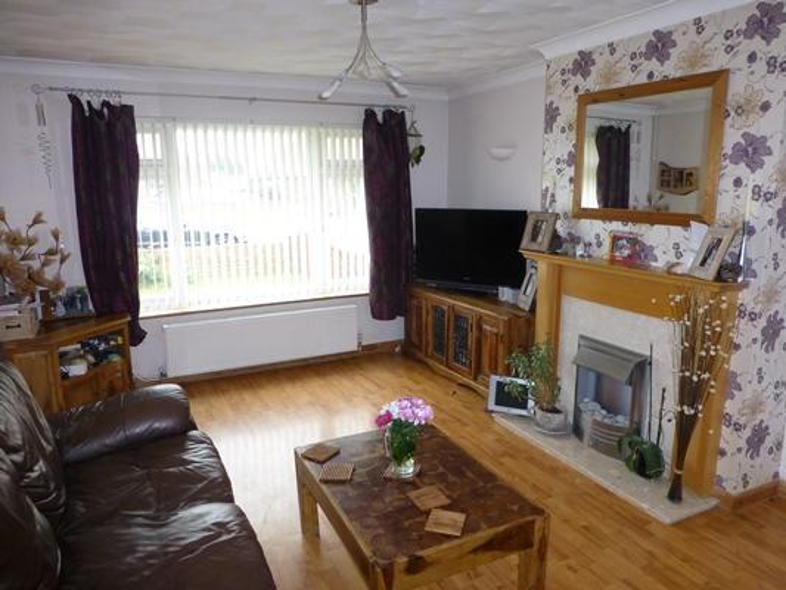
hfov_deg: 71.6
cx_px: 393
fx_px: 545
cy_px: 295
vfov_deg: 56.8
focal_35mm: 24
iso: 250
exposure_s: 1/60
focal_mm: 4.3
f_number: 3.3
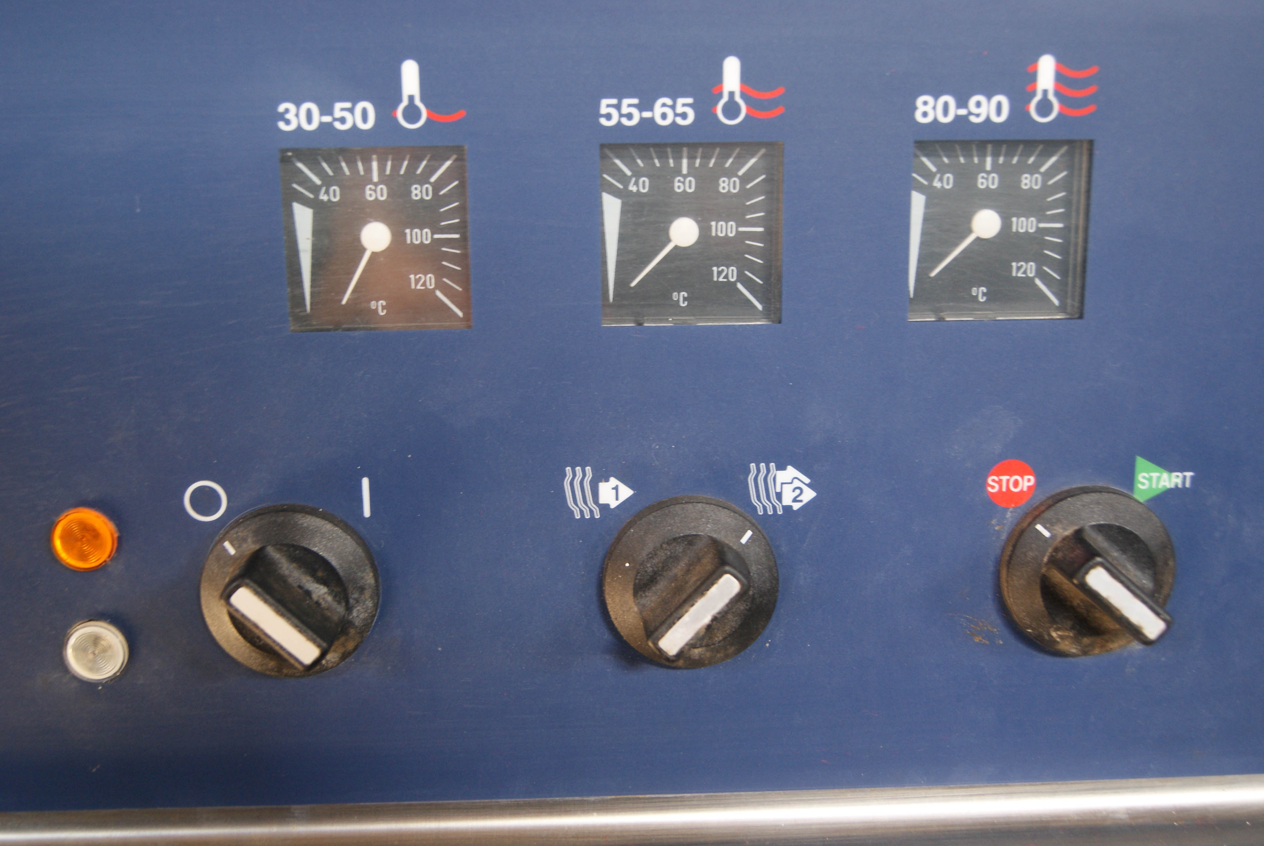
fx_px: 1476
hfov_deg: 46.3
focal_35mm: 42
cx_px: 632
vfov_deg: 32.0
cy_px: 423
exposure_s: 1/15
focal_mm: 28
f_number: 4.5
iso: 400
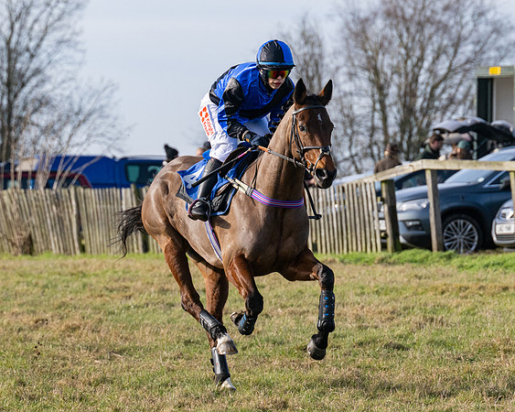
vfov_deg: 5.2
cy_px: 184
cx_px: 284
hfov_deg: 6.5
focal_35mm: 298
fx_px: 4540
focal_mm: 150
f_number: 5
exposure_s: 1/2500
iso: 400
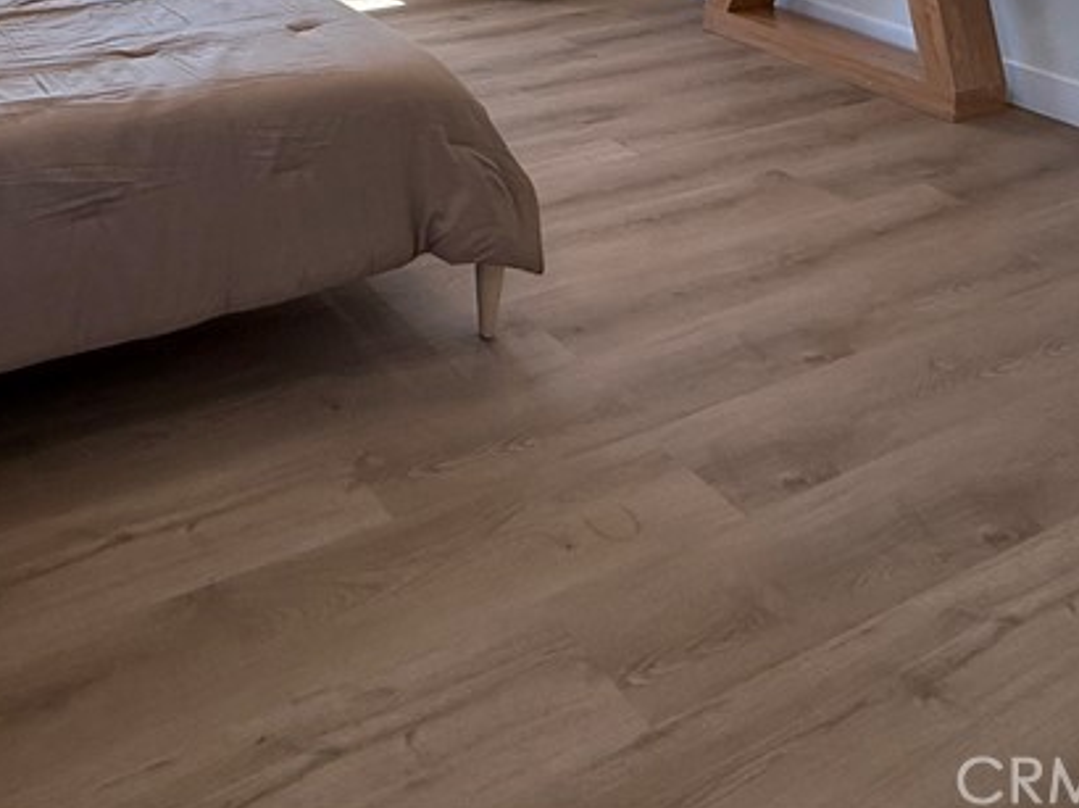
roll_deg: -0.4
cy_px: -192
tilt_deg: -7.0
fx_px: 1090
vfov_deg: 32.5
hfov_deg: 49.2
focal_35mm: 35
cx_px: 197
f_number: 2.2
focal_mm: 2.22
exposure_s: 1/224
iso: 64
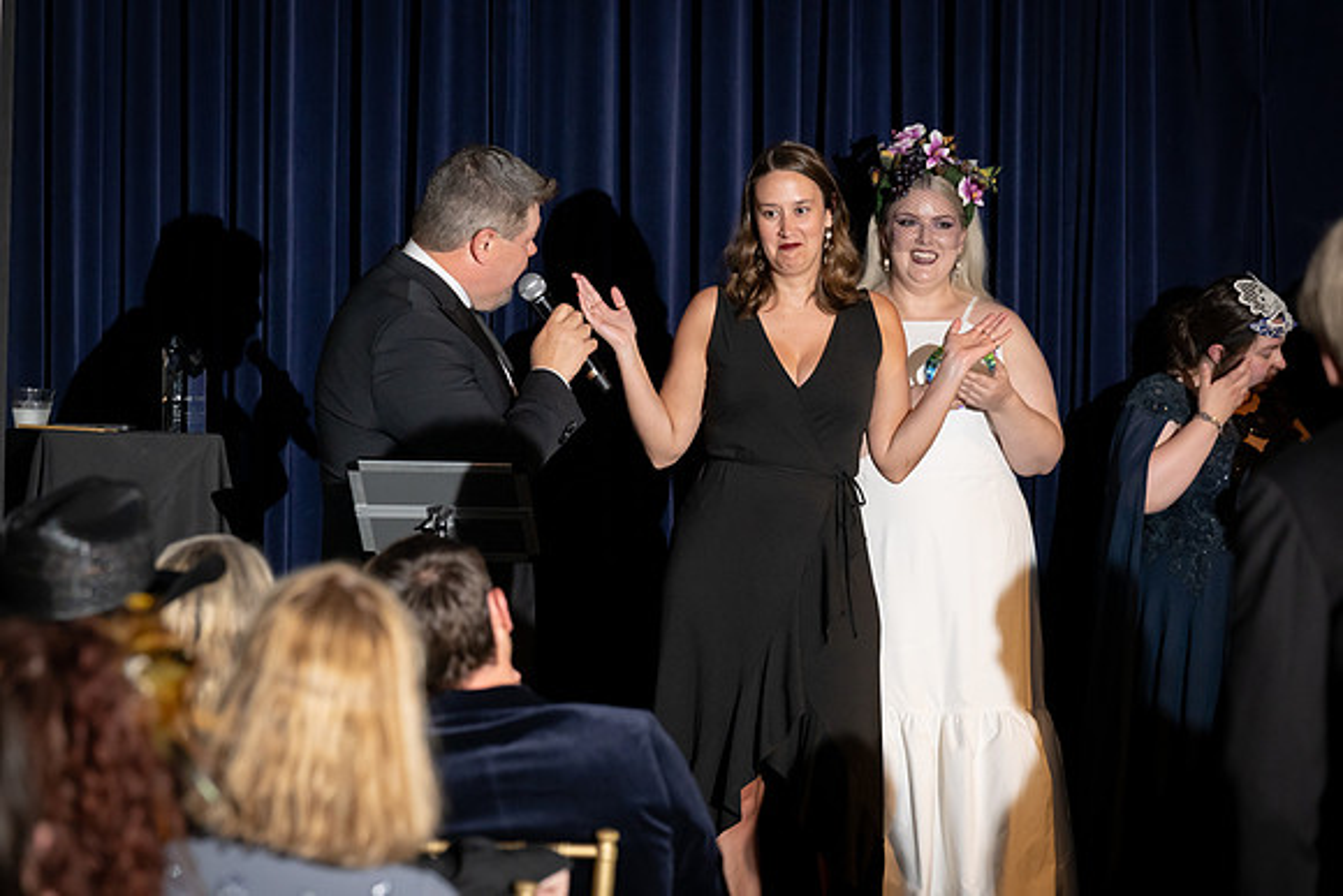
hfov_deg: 13.7
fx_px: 5597
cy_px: 448
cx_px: 672
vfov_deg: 9.2
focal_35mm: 150
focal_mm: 150
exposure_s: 1/200
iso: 2500
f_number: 5
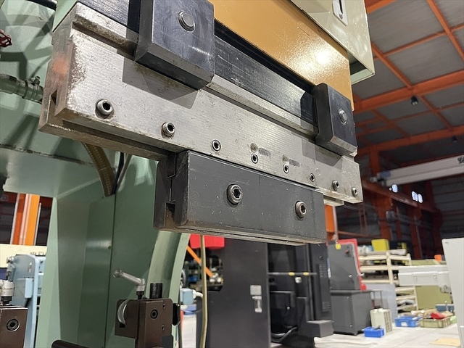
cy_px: 174
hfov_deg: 67.3
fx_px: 349
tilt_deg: +17.0
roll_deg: +1.5
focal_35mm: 26
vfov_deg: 53.1
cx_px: 232
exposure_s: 1/42
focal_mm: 4.2
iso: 500
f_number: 1.6
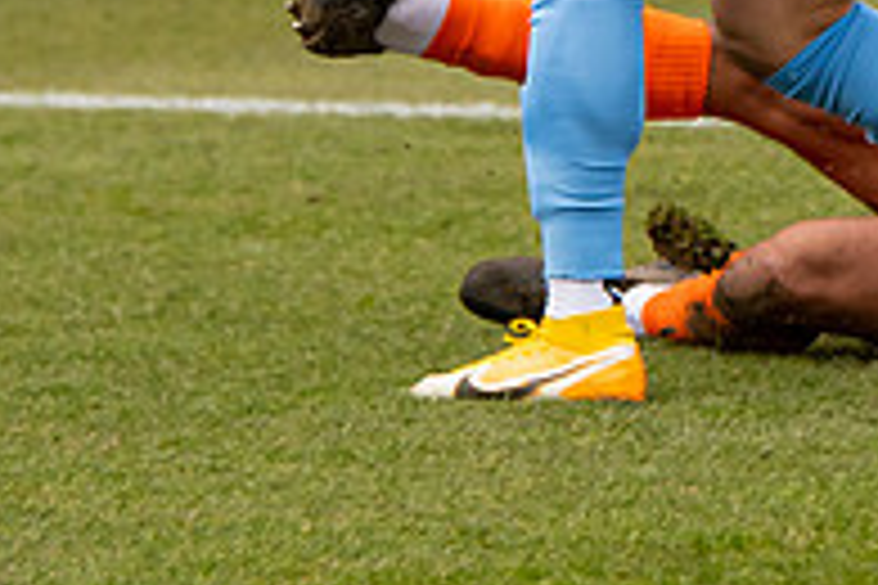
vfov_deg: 2.6
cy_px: -384
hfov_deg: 3.9
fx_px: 12754
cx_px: 1037
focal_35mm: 523
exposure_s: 1/1600
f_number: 4
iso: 500
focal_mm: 122
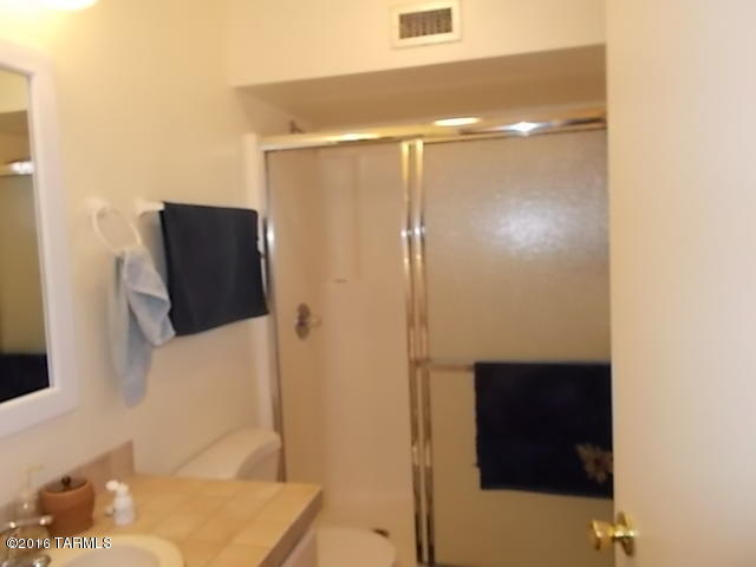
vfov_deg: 53.1
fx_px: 568
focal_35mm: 26
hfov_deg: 67.3
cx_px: 378
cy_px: 284
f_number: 3.2
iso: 200
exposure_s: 1/25
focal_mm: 4.6
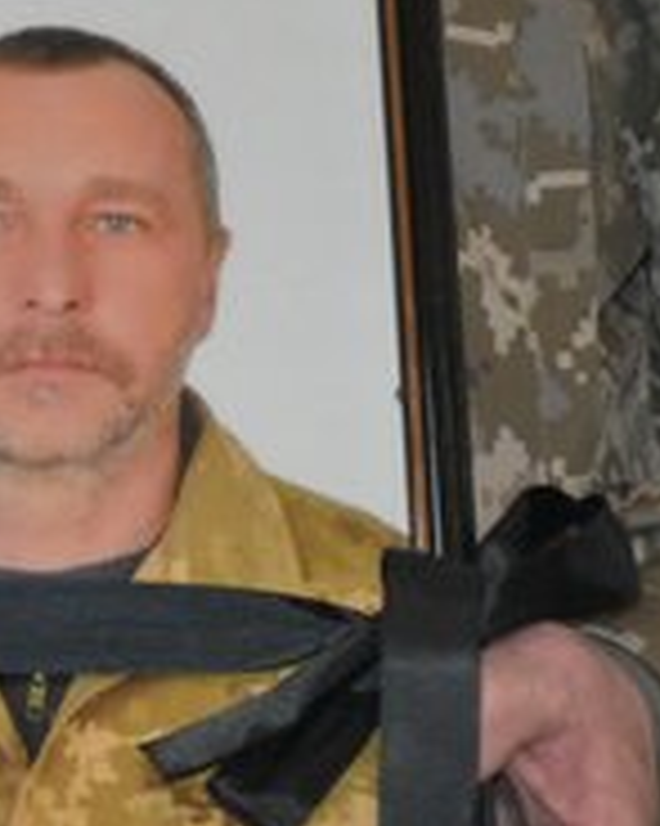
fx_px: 4936
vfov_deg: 9.6
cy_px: 355
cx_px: 99
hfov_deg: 7.6
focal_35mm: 202
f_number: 5
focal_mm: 66
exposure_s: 1/60
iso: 6400
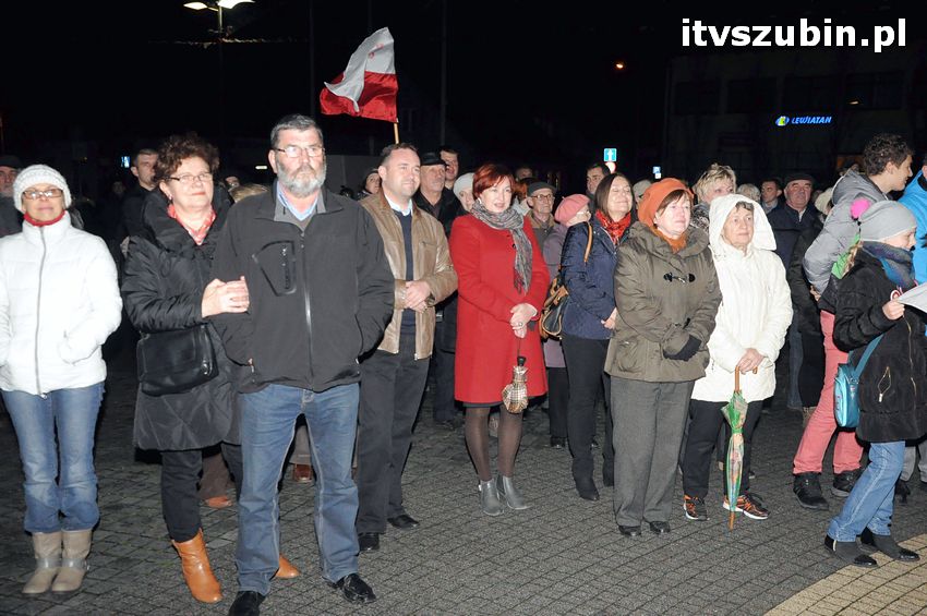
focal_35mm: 36
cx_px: 464
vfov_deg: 36.8
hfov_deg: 53.2
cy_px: 308
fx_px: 926
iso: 2500
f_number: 8
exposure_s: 1/60
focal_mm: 24
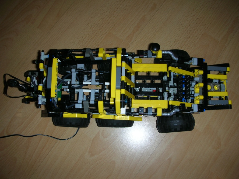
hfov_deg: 52.6
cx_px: 120
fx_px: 242
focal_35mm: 35
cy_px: 90
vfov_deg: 40.7
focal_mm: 5.8
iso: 50
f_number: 3
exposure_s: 1/60.1
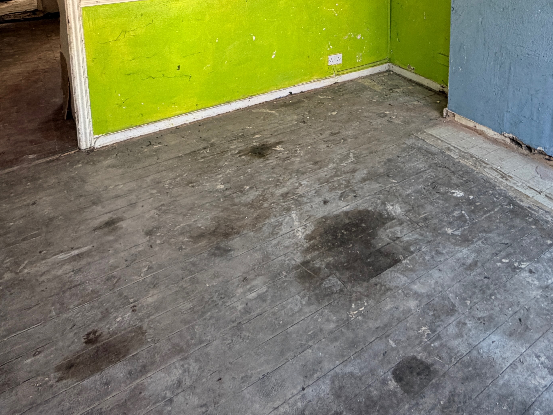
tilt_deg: -9.5
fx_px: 463
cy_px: -7
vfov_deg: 41.4
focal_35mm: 29
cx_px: 353
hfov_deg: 60.7
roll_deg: -0.2
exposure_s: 1/121
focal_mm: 2.22
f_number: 2.2
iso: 200
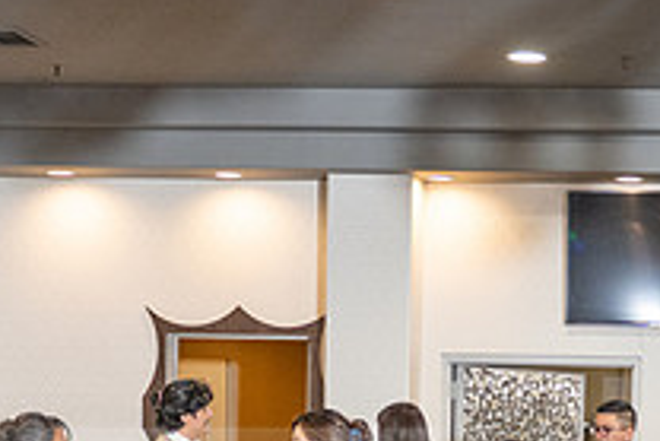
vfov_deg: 11.1
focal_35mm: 120
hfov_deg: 16.8
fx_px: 2201
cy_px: 618
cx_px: 601
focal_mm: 29
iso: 800
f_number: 3.2
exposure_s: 1/200
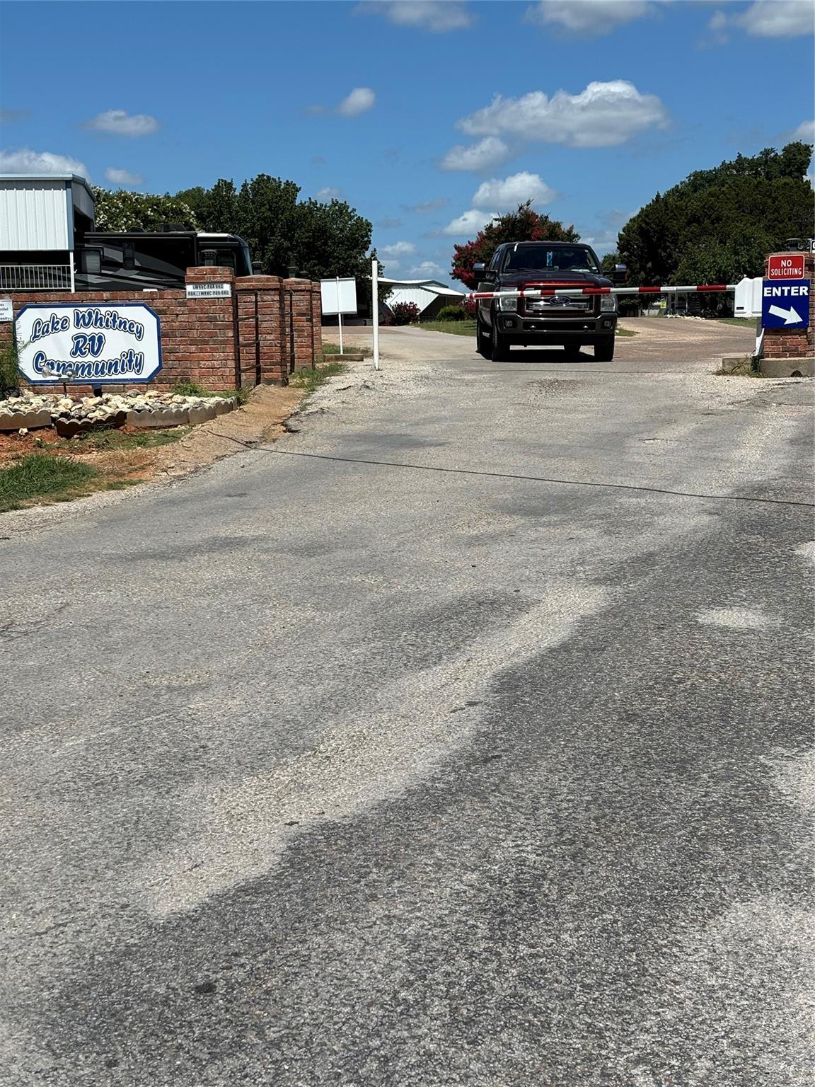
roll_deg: -1.6
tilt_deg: -5.3
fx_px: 1632
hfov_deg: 28.0
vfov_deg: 36.8
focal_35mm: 52
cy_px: 544
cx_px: 408
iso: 40
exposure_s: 1/4255
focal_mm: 5.96
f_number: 1.6
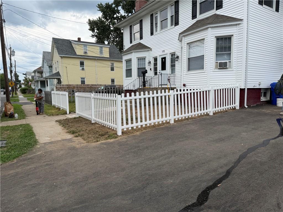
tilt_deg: -6.2
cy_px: 106
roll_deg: +0.4
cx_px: 142
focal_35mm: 24
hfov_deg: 71.6
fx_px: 196
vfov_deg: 56.8
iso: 80
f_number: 1.78
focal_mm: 6.76
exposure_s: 1/1855
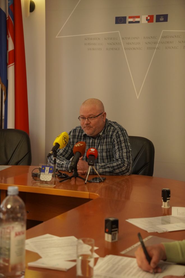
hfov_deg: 18.2
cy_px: 139
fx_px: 578
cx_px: 92
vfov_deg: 27.0
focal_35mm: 75
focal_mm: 50
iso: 1250
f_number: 3.5
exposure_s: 1/160
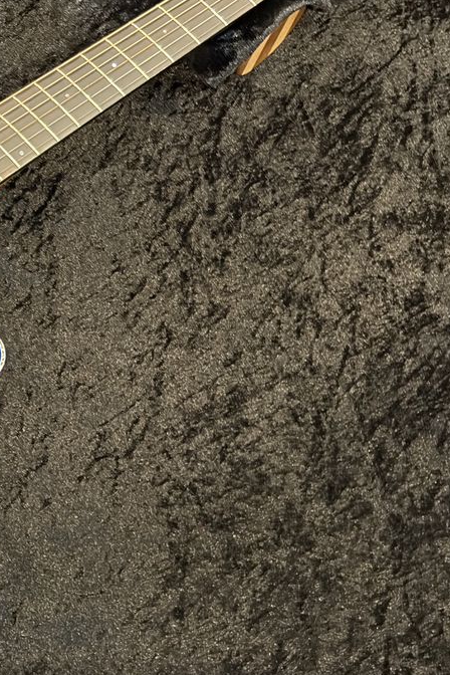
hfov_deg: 12.8
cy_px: 332
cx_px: -171
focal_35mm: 103
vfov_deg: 19.8
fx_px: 1931
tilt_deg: -65.5
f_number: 1.6
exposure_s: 1/30
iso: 320
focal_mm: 5.96
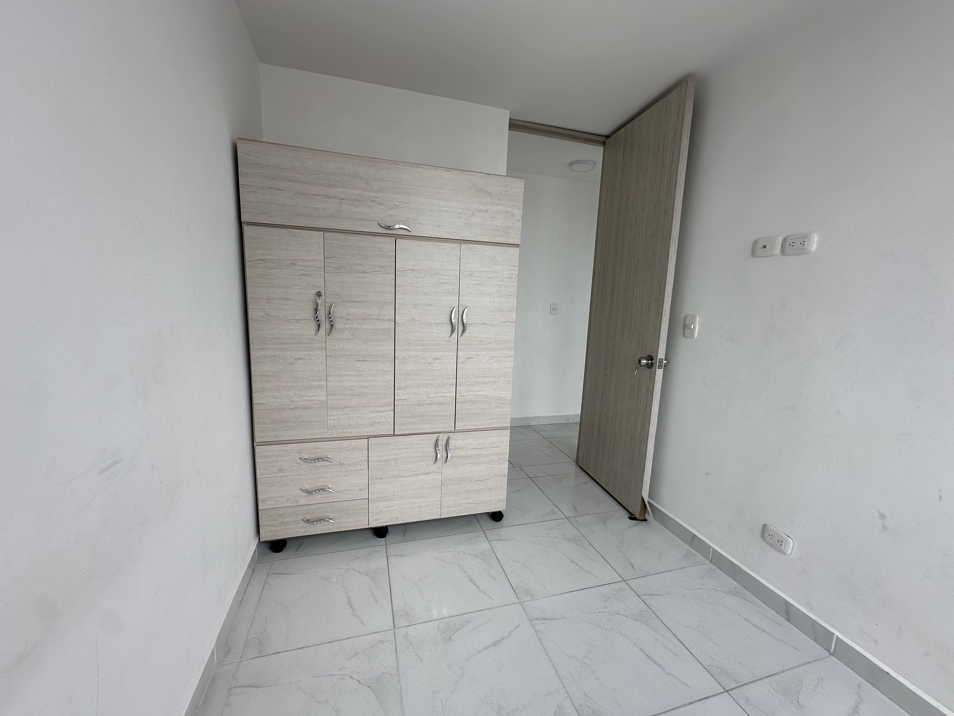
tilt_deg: -7.9
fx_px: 386
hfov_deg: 102.1
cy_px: 358
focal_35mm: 14
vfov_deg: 85.7
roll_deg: -4.1
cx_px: 477
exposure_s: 1/296
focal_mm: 2.22
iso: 40
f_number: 2.2
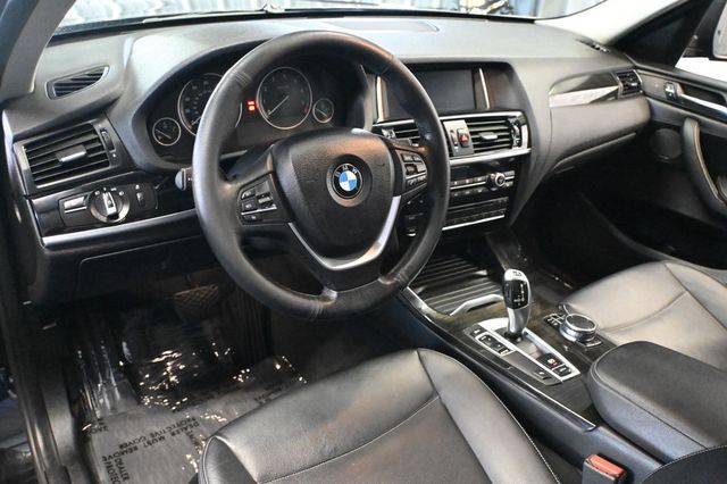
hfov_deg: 62.0
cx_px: 364
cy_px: 242
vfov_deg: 43.6
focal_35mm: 30
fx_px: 605
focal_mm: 20
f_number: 3.8
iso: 12800
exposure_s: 1/50
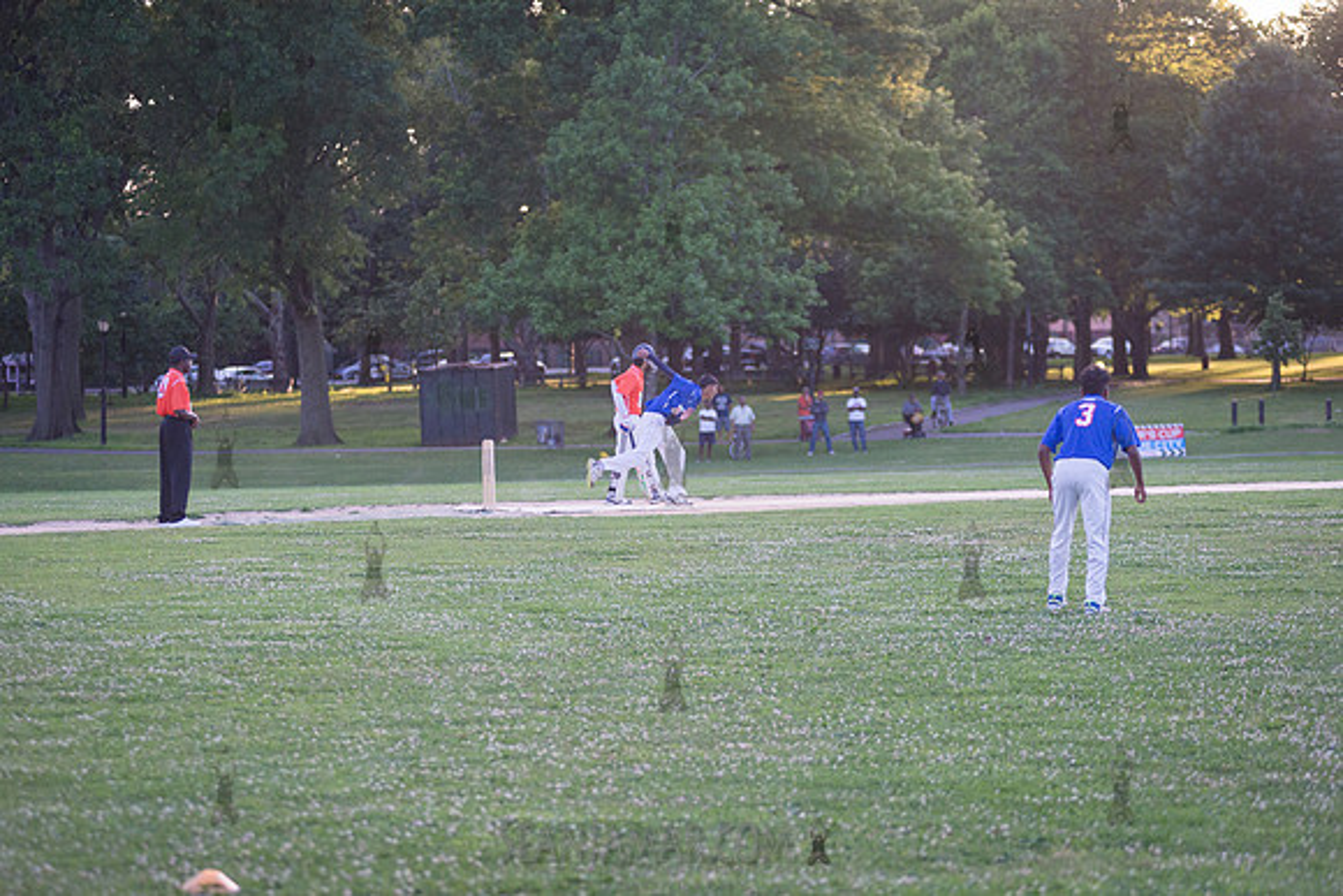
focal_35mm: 105
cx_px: 672
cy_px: 448
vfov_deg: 13.0
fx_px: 3918
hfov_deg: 19.5
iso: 1600
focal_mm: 105
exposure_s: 1/2000
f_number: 2.8
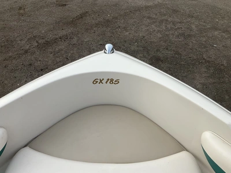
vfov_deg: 48.2
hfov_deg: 61.7
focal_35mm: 29
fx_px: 194
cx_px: 116
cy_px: 86
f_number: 1.8
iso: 25
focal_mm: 3
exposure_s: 1/1577
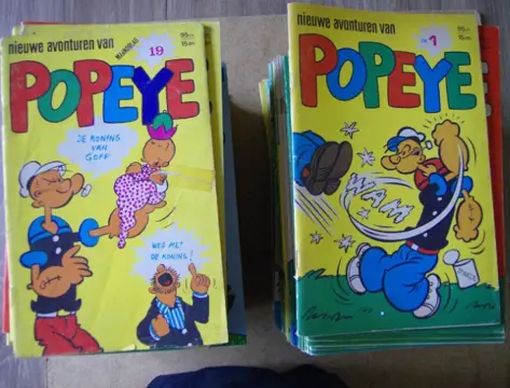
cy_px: 194
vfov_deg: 40.0
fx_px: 533
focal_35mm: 36
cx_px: 255
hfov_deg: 51.1
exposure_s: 1/35.8
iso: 200
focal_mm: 6
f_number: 2.8
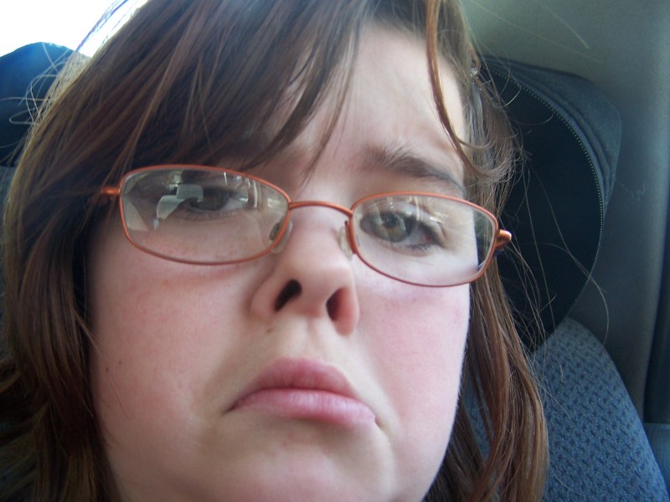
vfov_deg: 37.7
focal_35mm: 38
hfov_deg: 49.0
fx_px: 735
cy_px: 251
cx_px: 335
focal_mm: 6.3
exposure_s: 1/45
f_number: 2.8
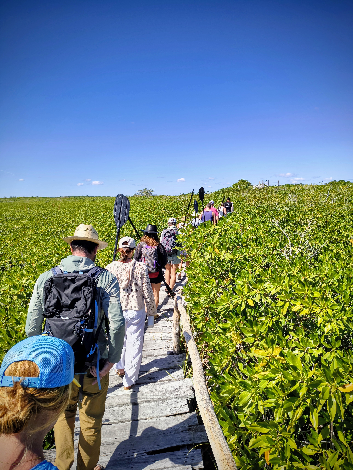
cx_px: 176
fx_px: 326
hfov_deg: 56.8
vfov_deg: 71.6
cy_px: 235
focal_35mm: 24
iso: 102
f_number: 1.8
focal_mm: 5.56
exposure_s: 1/2197
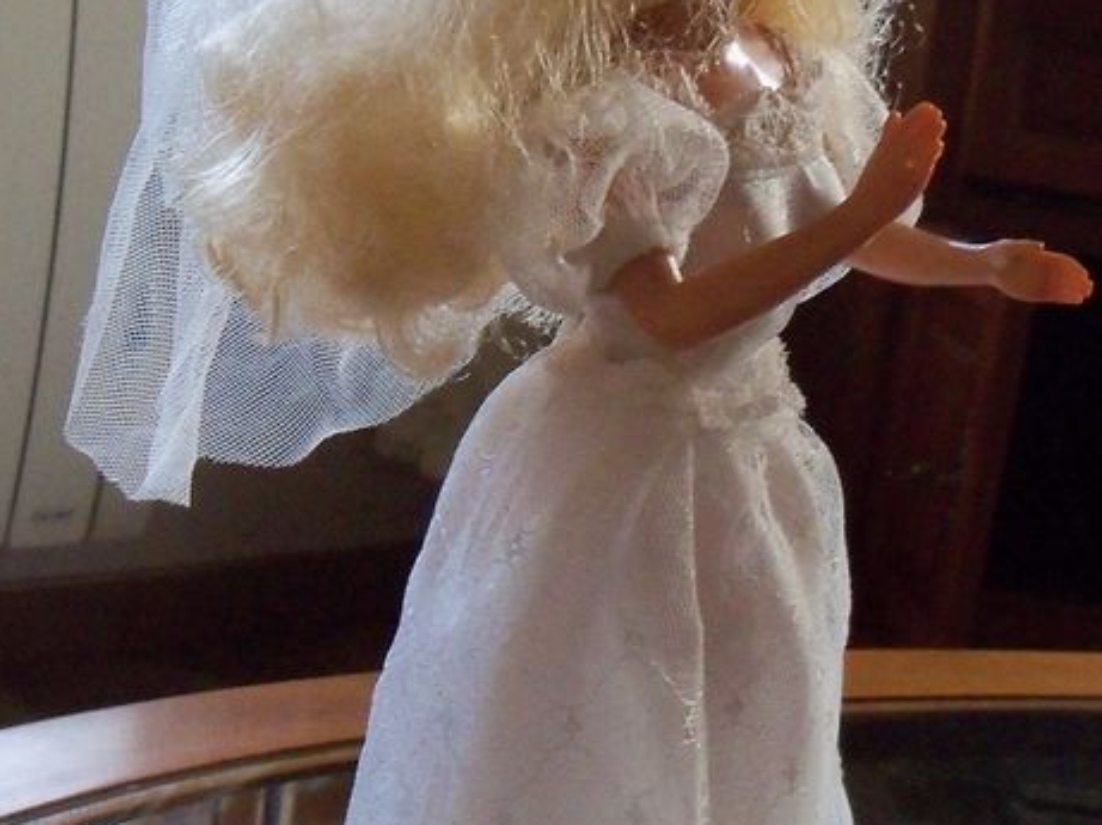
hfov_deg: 25.7
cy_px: 490
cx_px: 500
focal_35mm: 76
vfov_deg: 19.3
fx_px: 2418
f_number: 3.5
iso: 640
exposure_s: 1/40
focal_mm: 6.2
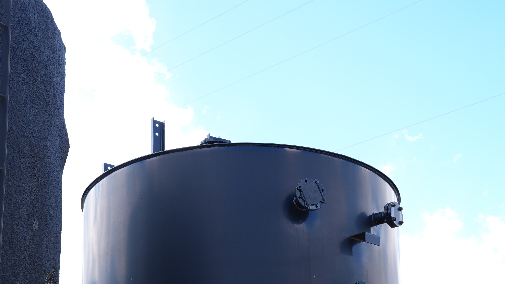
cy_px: 333
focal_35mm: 56
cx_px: 251
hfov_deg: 37.2
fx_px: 750
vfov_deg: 20.2
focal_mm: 35
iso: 100
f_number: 5.6
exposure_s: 1/125
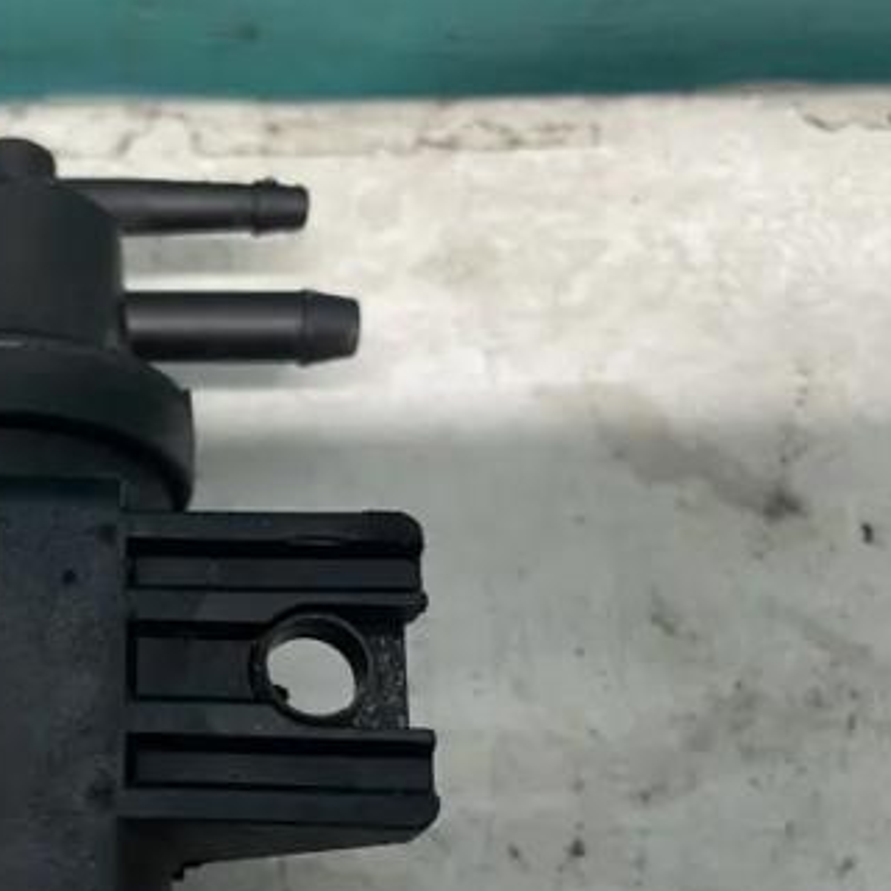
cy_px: 618
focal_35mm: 46
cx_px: 50
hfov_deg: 34.3
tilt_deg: -72.4
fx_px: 1340
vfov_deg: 36.3
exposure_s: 1/50
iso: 125
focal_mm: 4.2
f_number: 1.6
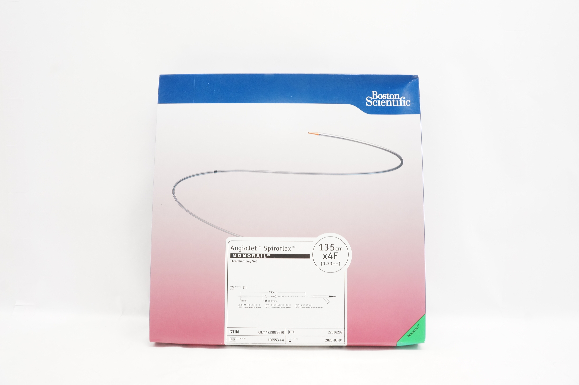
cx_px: 290
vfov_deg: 47.8
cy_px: 192
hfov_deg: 67.4
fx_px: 434
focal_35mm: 27
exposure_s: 1/25
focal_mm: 18
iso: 800
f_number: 10
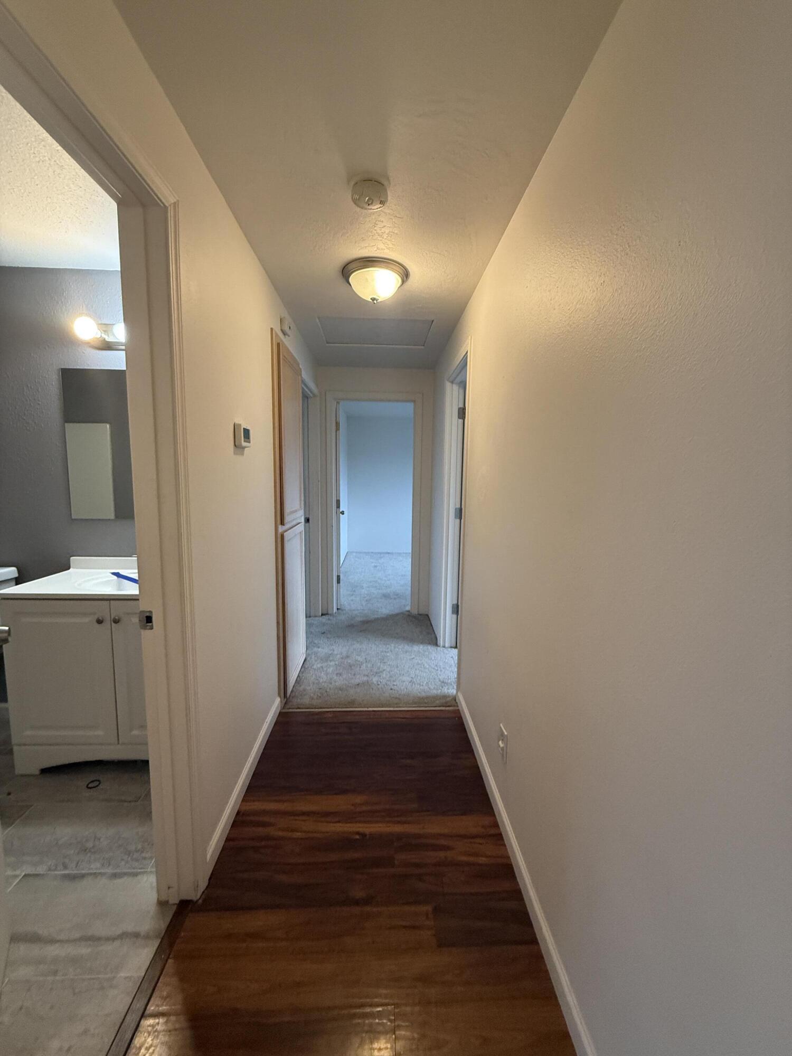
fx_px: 427
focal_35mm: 14
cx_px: 396
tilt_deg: -5.8
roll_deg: -0.5
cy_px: 528
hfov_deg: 85.7
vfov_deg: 102.1
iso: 320
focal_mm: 2.22
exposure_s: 1/120
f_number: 2.2
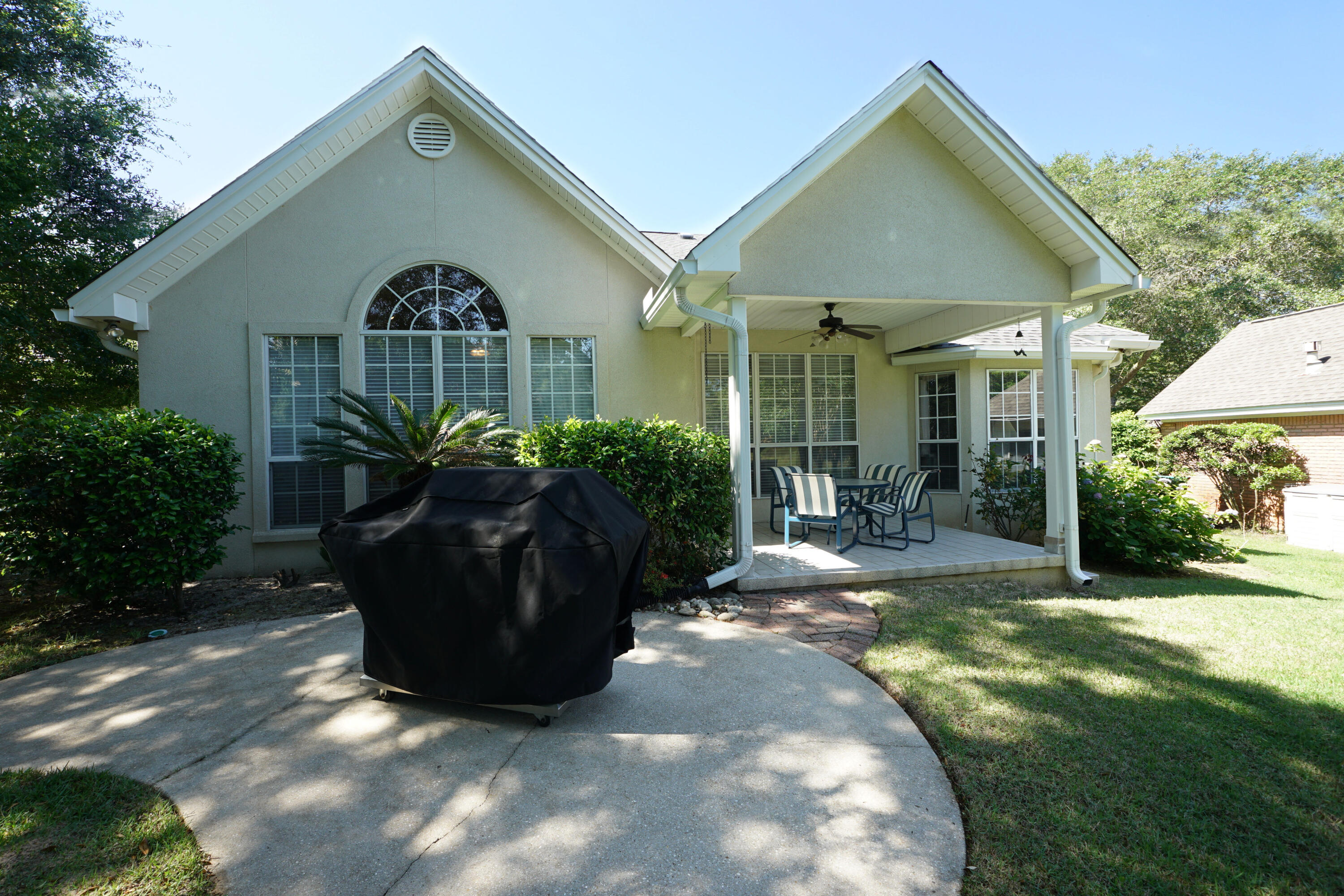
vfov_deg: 77.3
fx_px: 560
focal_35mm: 15
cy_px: 448
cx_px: 672
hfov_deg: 100.4
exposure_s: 1/100
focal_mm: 10
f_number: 5
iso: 100
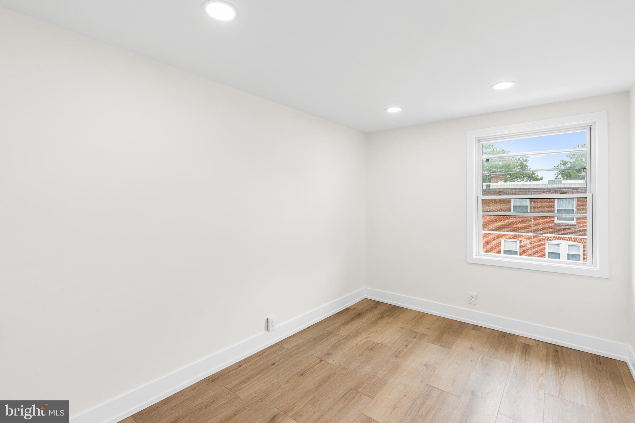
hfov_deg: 96.7
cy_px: 212
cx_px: 318
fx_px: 282
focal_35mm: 16
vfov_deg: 73.7
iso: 1250
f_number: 9
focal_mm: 16
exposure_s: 1/50
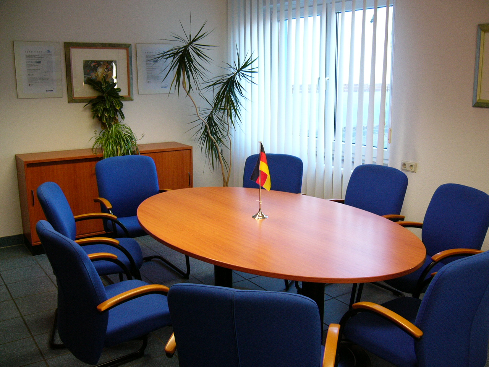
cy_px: 184
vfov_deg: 40.7
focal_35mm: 35
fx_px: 494
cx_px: 244
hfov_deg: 52.6
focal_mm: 5.8
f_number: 2.8
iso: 150
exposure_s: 1/30
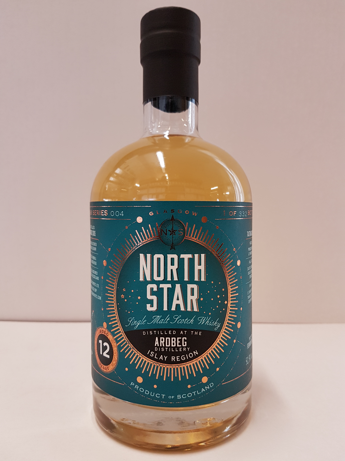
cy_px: 230
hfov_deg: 53.1
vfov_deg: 67.3
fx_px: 346
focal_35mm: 26
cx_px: 172
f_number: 1.7
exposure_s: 1/50
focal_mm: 4.2
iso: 100
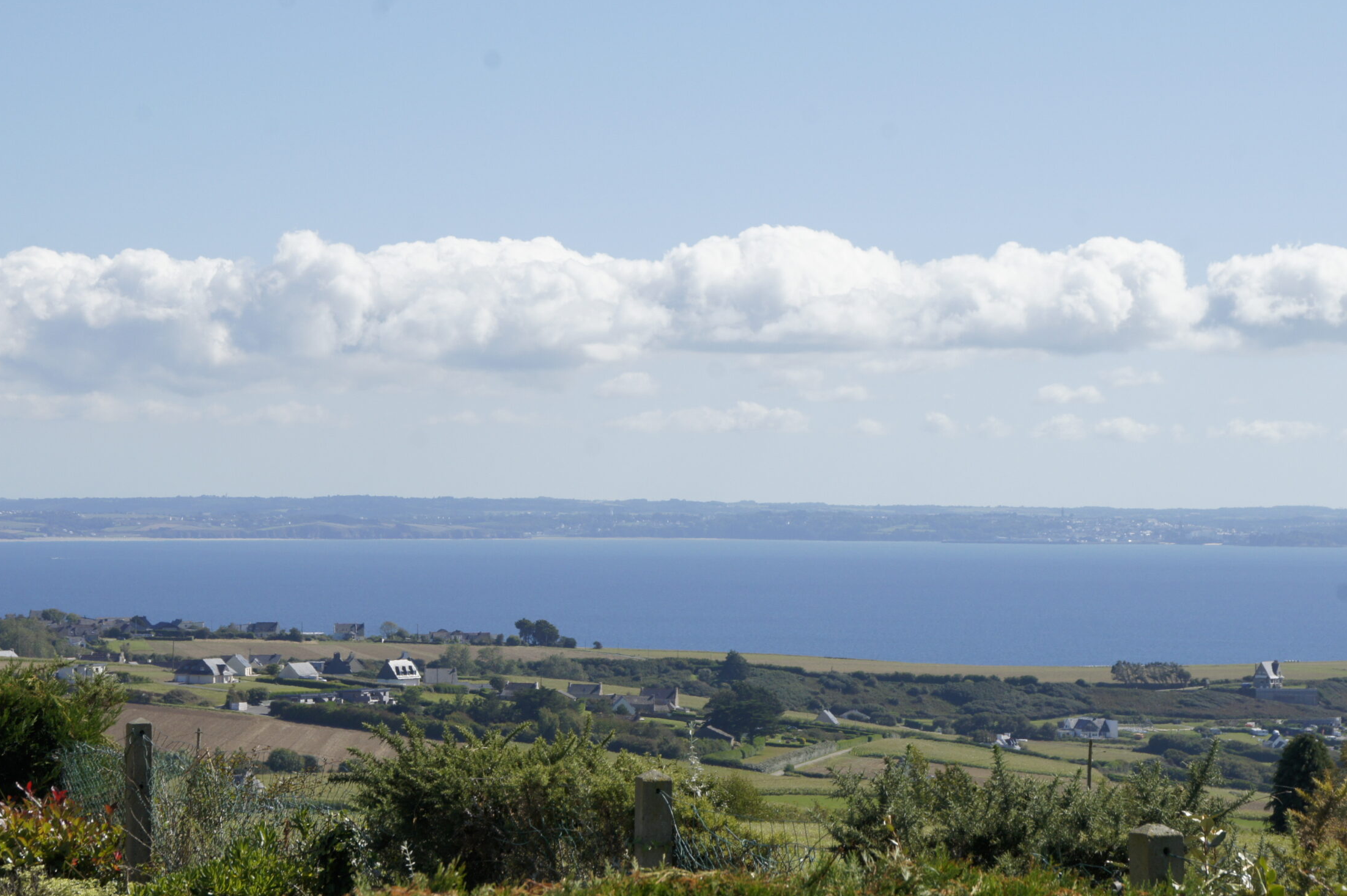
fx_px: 4563
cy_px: 450
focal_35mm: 122
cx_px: 750
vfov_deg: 11.2
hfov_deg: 16.8
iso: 200
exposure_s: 1/250
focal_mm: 70
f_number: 13
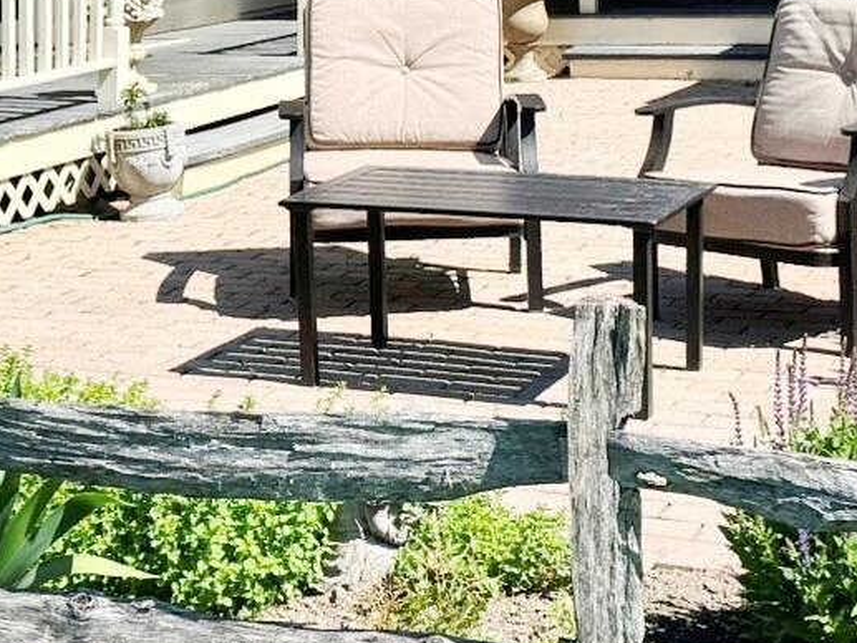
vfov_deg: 15.0
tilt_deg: +0.2
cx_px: 423
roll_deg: +2.0
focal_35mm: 95
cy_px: -131
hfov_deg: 20.6
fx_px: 2352
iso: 80
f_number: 1.78
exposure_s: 1/3802
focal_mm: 6.76
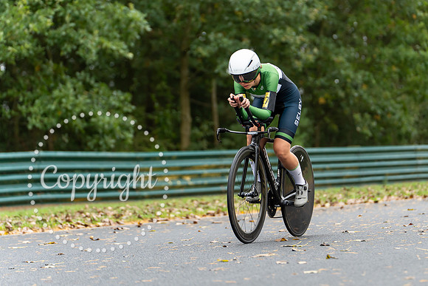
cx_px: 265
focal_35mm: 159
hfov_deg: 12.9
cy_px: 119
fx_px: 1894
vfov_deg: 8.6
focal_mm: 128
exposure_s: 1/1000
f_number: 2.8
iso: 1000
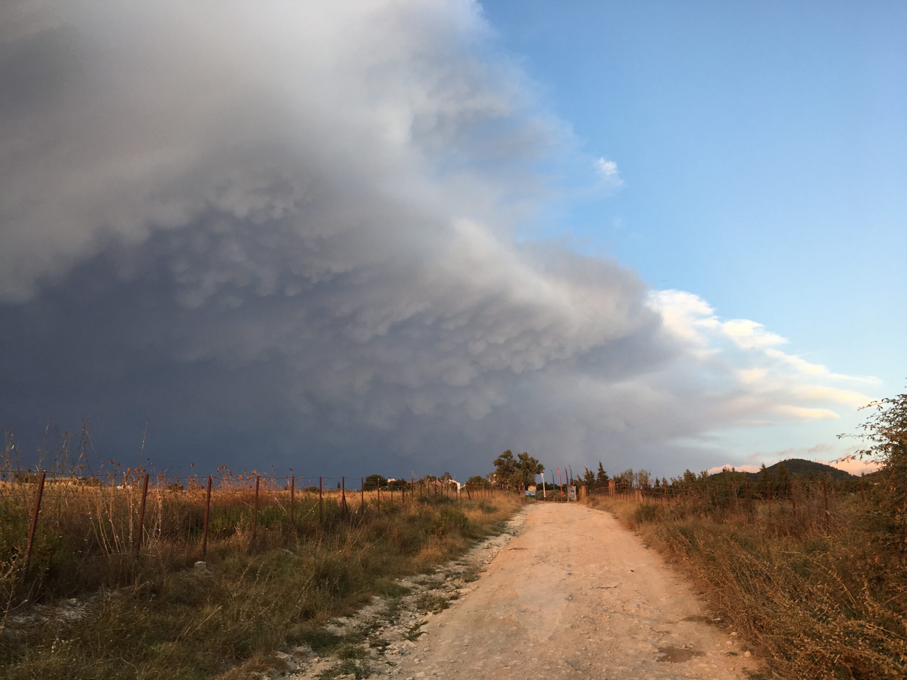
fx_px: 760
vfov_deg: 48.2
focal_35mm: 29
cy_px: 340
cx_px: 454
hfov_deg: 61.7
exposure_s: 1/121
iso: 25
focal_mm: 4.15
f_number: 2.2
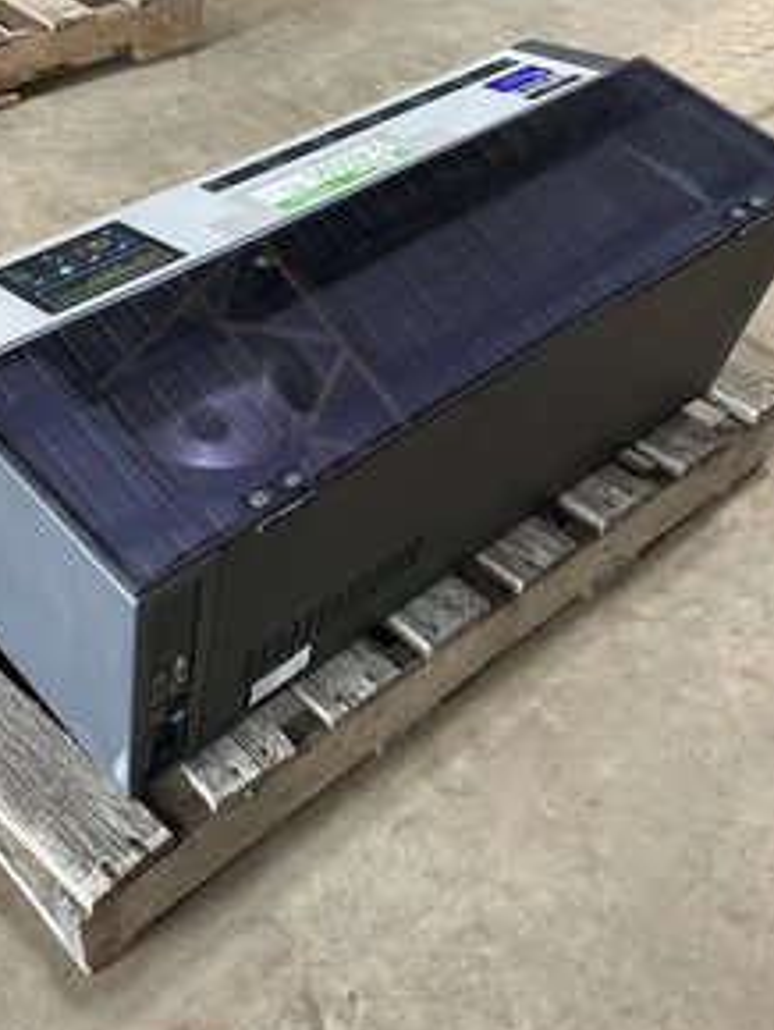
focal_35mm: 40
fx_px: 1191
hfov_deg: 35.8
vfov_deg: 46.8
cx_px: 291
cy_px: 529
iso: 125
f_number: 1.8
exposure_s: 1/60
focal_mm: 3
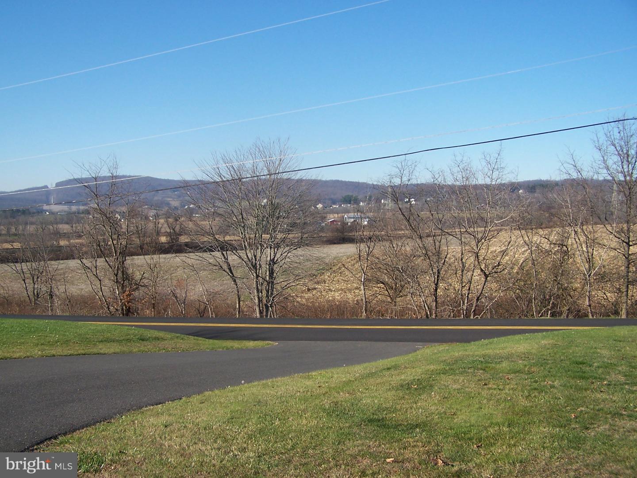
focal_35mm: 38
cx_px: 318
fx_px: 699
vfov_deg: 37.7
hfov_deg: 49.0
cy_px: 239
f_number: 4
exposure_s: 1/750
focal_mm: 6.3
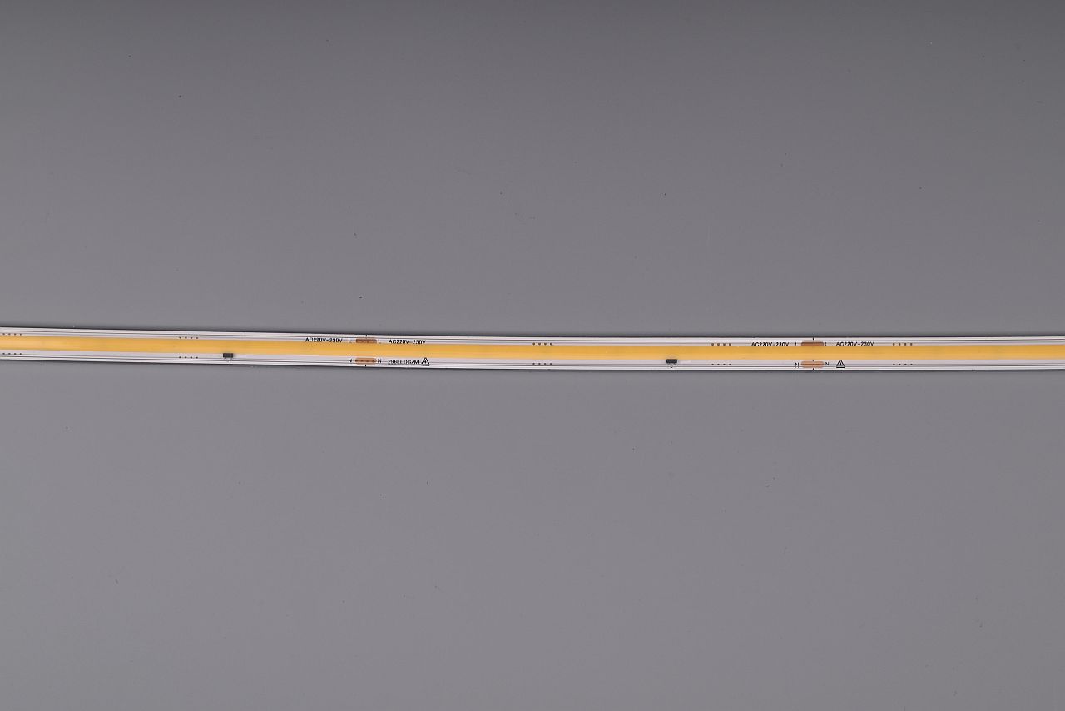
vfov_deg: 27.0
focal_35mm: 50
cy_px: 356
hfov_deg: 39.6
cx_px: 532
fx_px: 1479
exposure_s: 1/160
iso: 125
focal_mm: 50
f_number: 13
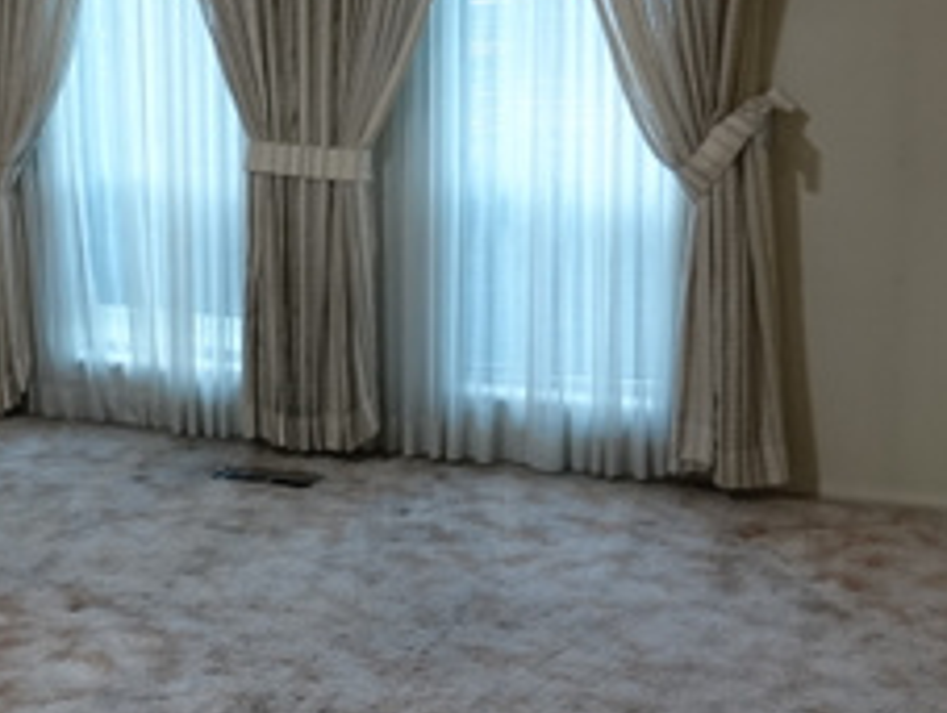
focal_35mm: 65
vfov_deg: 22.5
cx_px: 71
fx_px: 1781
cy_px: 196
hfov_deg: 28.5
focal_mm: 8.8
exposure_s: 1/30
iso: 500
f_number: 2.4
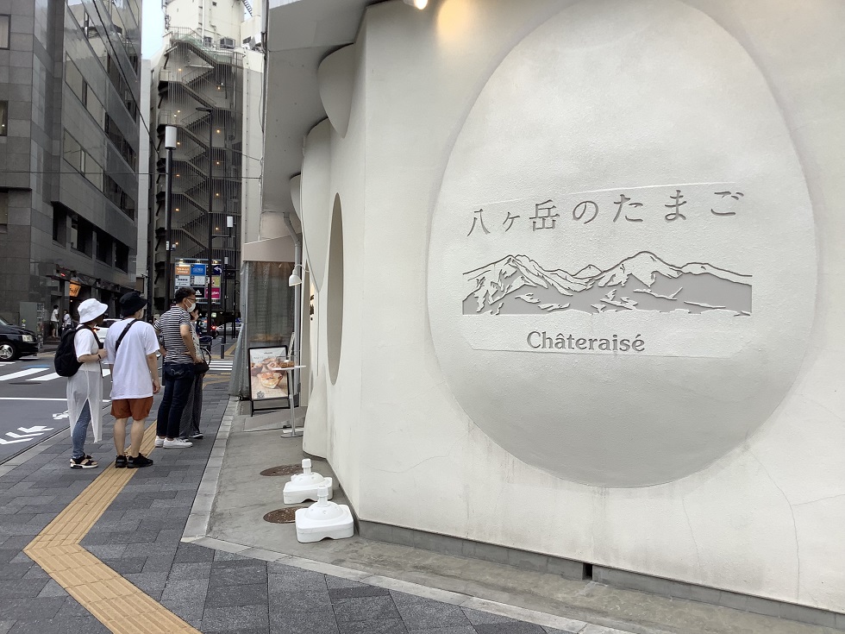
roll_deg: -2.2
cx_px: 422
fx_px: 757
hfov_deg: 58.4
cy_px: 317
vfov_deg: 45.4
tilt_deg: +0.9
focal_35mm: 31
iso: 25
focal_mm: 3.3
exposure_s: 1/106
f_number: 2.4
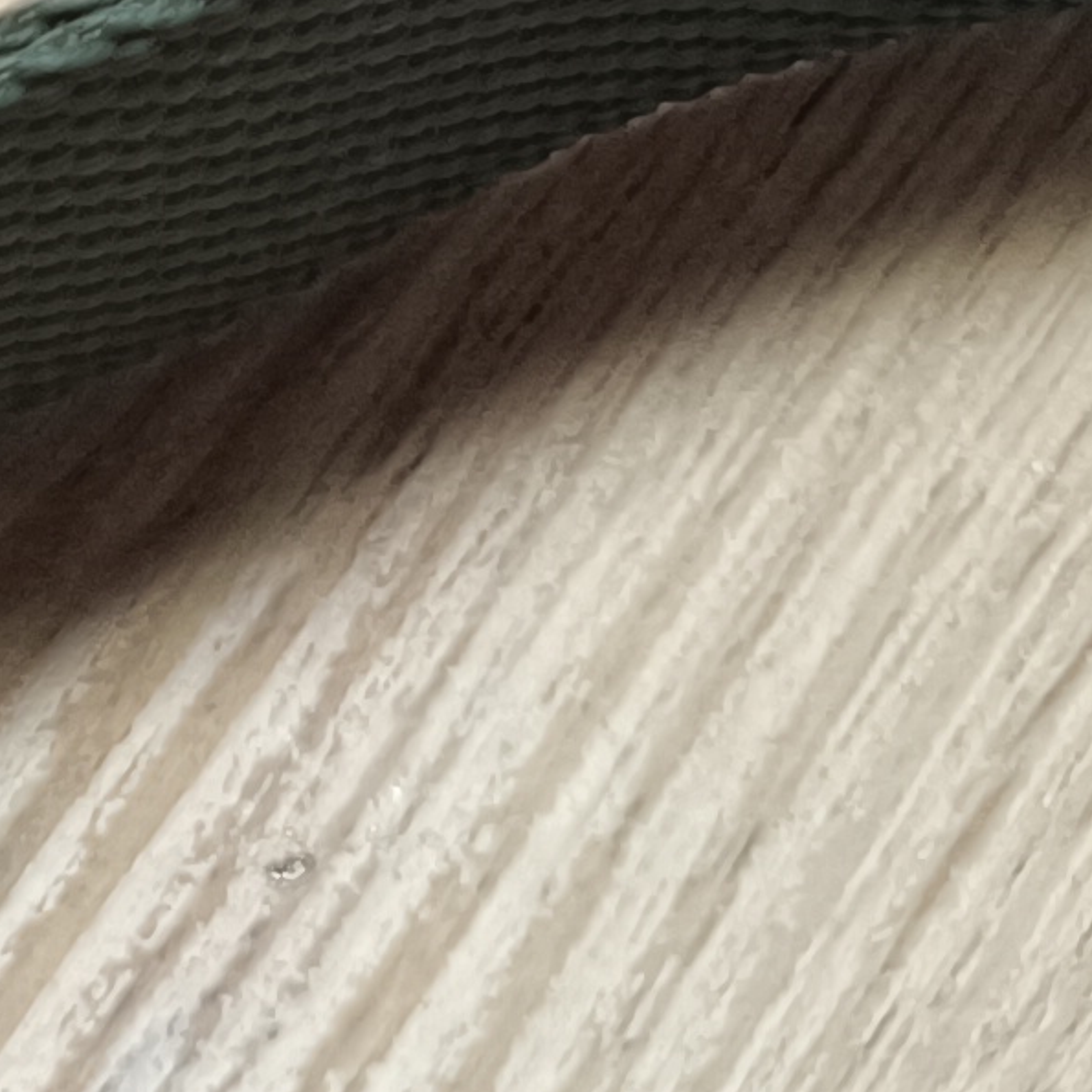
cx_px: -833
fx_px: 5211
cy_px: -822
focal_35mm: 146
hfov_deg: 11.2
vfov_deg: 11.2
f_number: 1.88
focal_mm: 5.59
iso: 487
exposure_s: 1/101
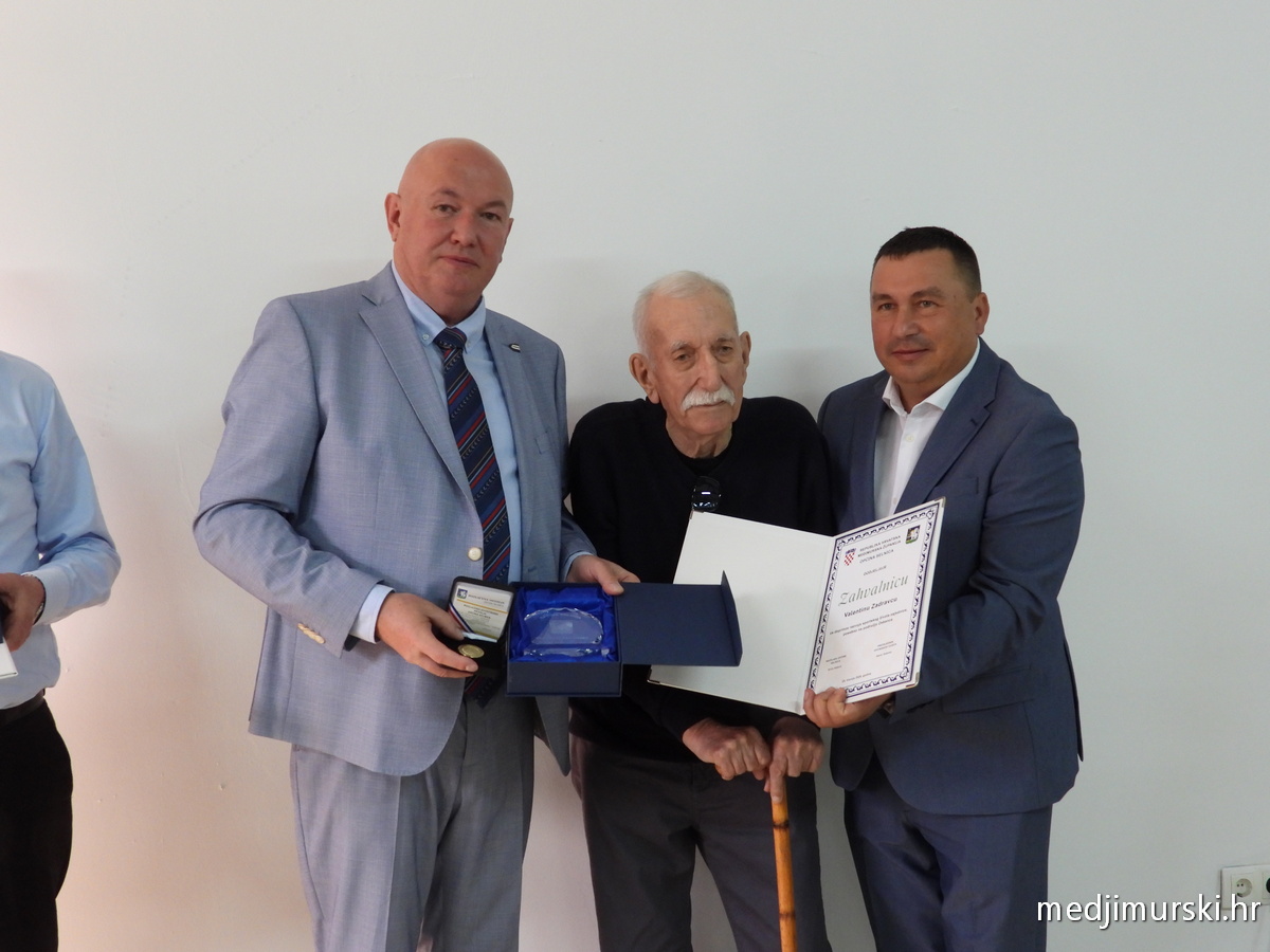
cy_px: 476
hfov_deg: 45.8
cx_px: 635
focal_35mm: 41
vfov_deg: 35.1
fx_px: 1504
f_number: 3.2
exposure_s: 1/25
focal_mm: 7.4
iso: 400
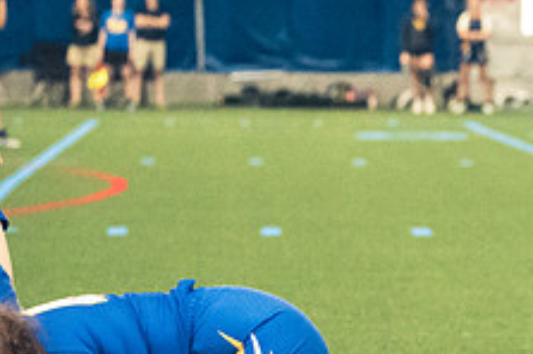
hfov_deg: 6.4
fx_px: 4731
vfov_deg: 4.3
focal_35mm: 320
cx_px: 631
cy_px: 337
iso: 12800
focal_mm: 82
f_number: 2.8
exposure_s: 1/500
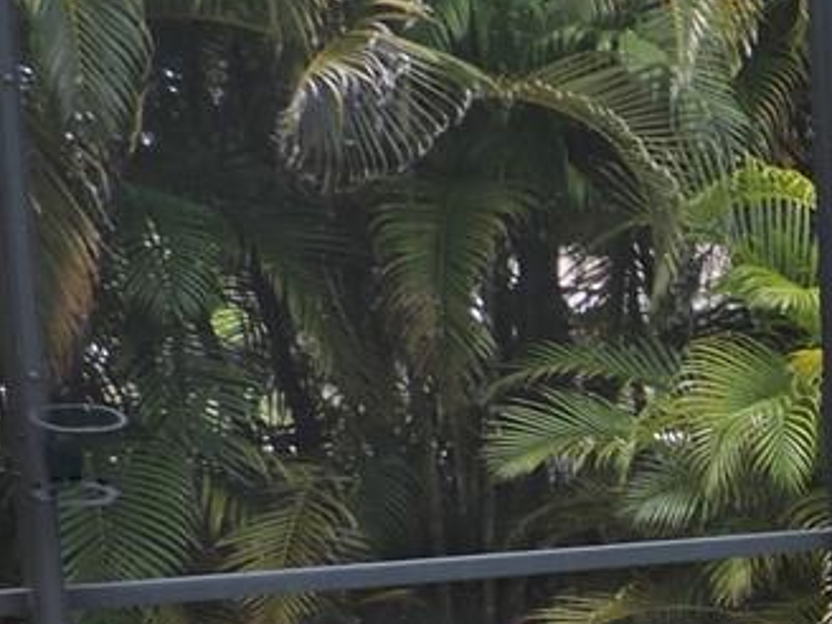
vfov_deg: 12.3
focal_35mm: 117
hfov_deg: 14.7
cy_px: 802
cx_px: 1502
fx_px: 2812
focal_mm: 4.3
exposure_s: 1/160
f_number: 3
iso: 100
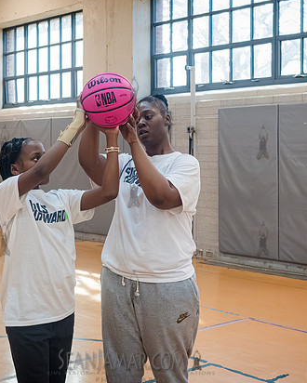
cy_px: 156
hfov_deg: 25.4
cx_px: 127
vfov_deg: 31.4
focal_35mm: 60
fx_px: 681
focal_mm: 35
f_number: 5.6
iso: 8000
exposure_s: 1/800
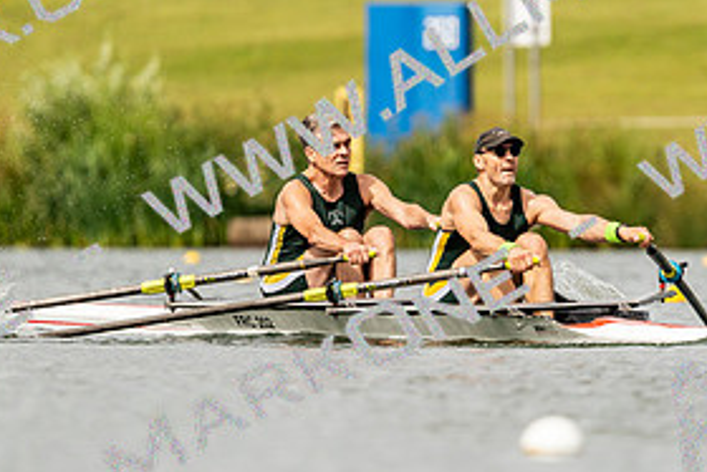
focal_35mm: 1242
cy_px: 241
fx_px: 24403
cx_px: 454
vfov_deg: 1.1
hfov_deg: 1.7
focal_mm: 600
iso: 250
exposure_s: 1/2000
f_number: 6.3
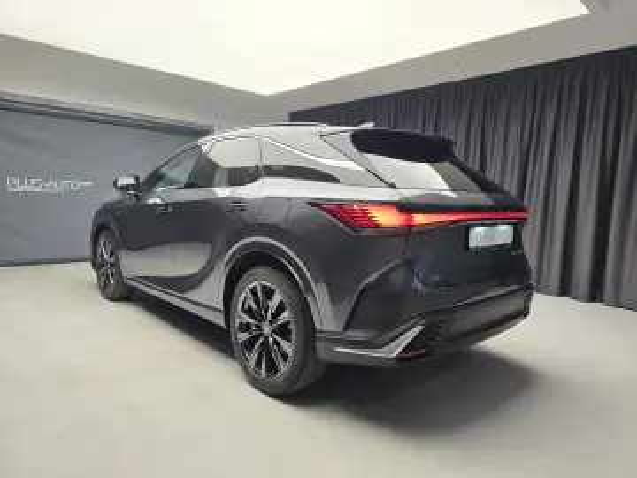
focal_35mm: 23
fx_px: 423
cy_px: 239
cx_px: 318
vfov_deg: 58.9
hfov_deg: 73.9
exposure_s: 1/180
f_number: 1.7
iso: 200
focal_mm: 6.3
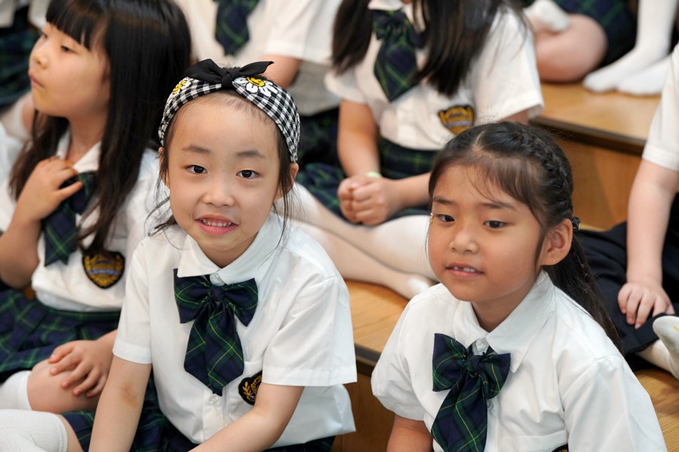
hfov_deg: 20.4
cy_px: 226
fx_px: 1886
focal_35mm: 100
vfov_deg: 13.7
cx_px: 340
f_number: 4
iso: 1250
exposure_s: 1/160
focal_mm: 100
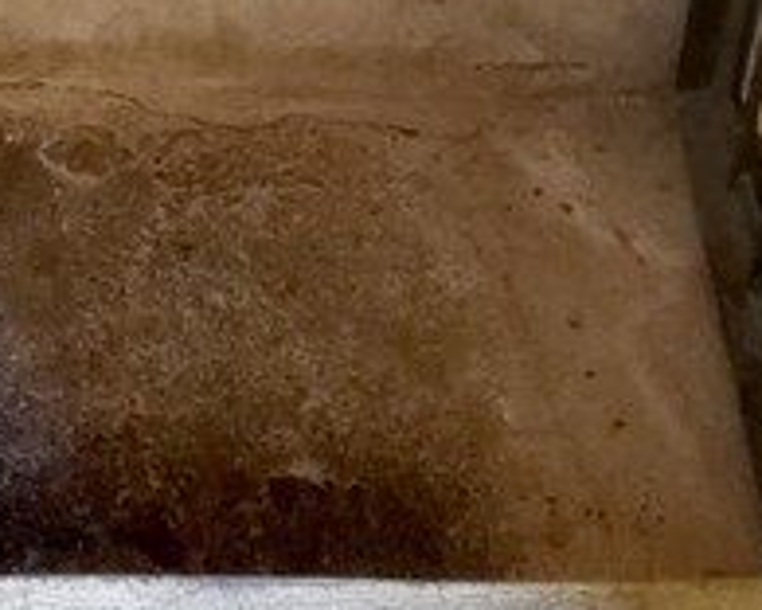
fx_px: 2345
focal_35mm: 104
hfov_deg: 17.6
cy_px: -368
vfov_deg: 13.7
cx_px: -148
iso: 500
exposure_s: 1/20
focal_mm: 3.81
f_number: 2.2
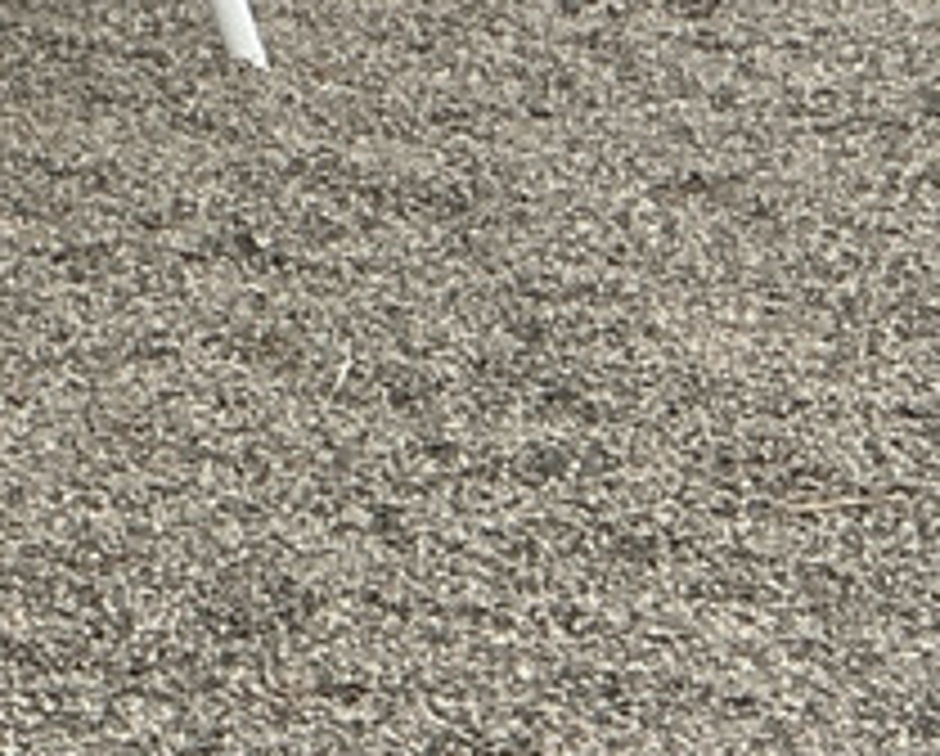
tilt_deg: +3.6
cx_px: -1295
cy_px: -1386
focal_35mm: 173
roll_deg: +0.6
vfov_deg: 7.9
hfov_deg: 9.8
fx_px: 4822
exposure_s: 1/2427
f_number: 1.8
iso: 25
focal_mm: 3
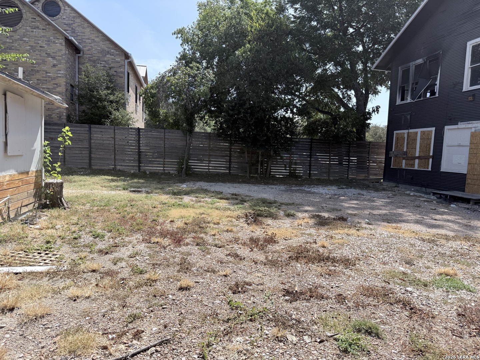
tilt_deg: -2.2
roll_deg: -1.8
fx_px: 333
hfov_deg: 71.6
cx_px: 240
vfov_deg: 56.8
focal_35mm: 24
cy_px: 180
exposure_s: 1/3279
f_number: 1.78
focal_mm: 6.76
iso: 80
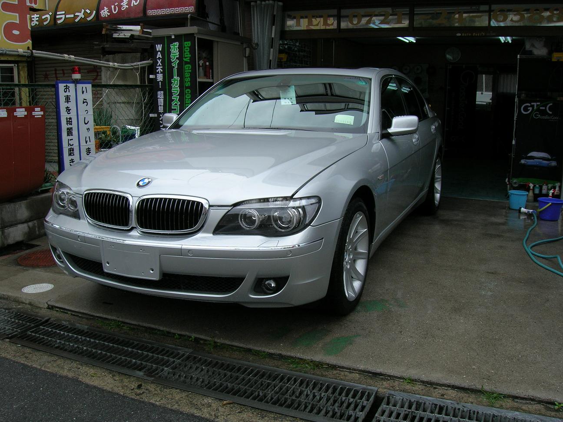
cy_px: 211
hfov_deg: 54.0
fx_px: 553
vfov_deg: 41.8
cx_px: 282
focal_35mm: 34
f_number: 4.9
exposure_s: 1/176
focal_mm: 5.7
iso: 50
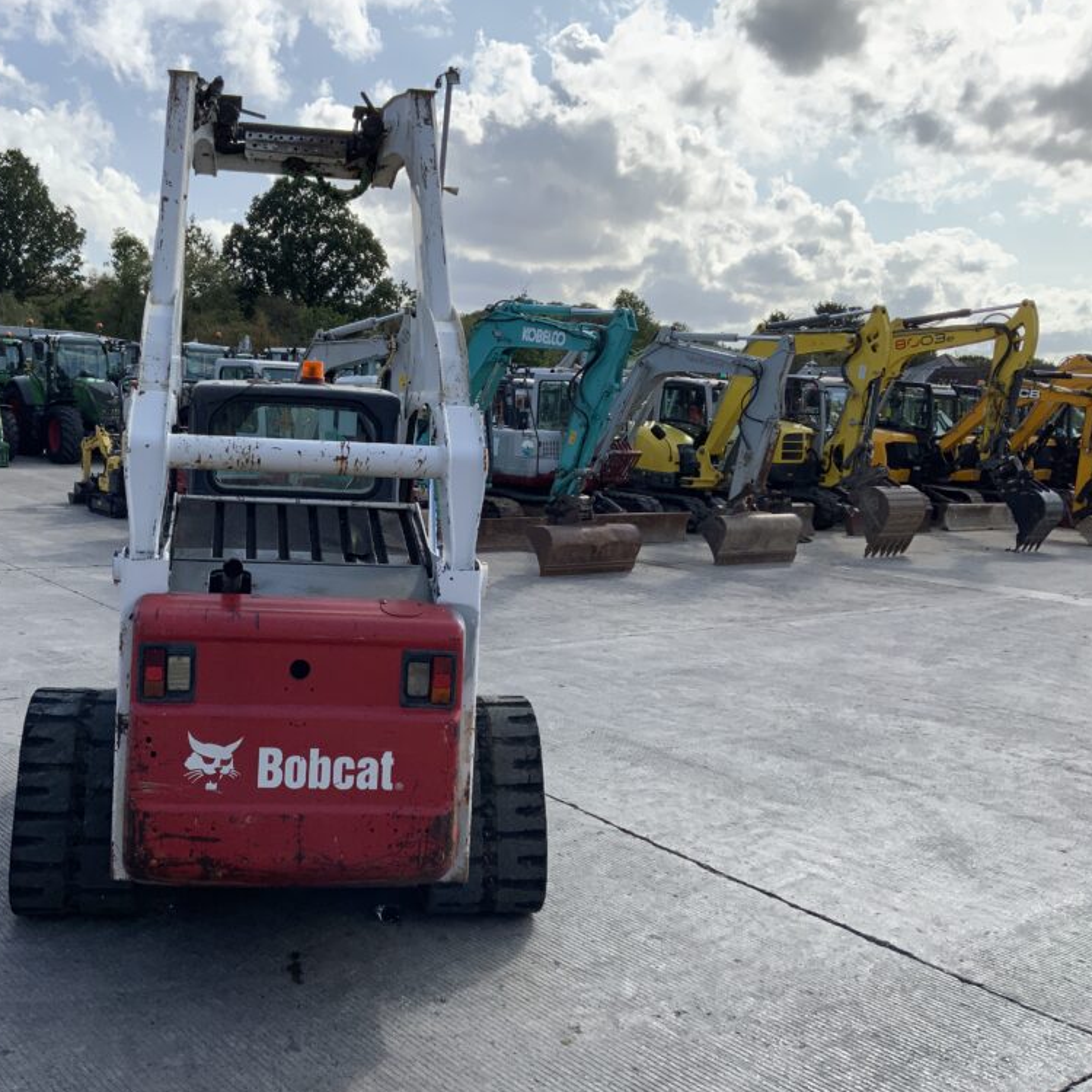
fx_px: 1249
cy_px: 542
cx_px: 376
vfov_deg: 47.2
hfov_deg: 46.6
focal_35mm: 35
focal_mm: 3
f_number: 1.8
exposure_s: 1/2058
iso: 20
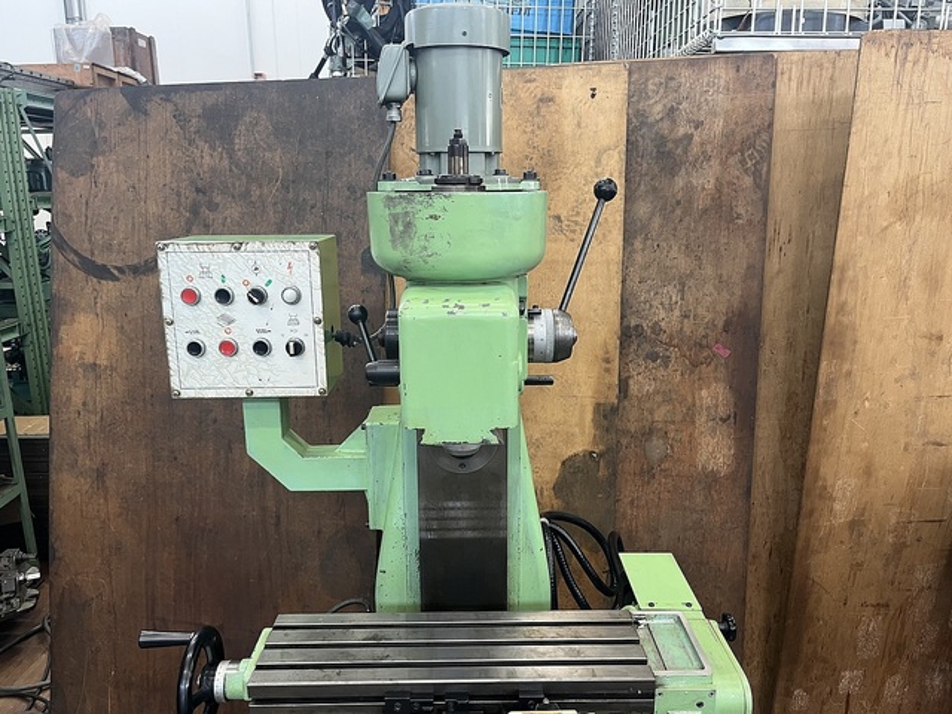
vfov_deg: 53.1
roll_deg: +0.5
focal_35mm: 26
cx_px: 476
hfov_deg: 67.3
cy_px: 357
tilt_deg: -13.7
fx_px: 715
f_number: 1.6
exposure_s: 1/66
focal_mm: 5.1
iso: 125
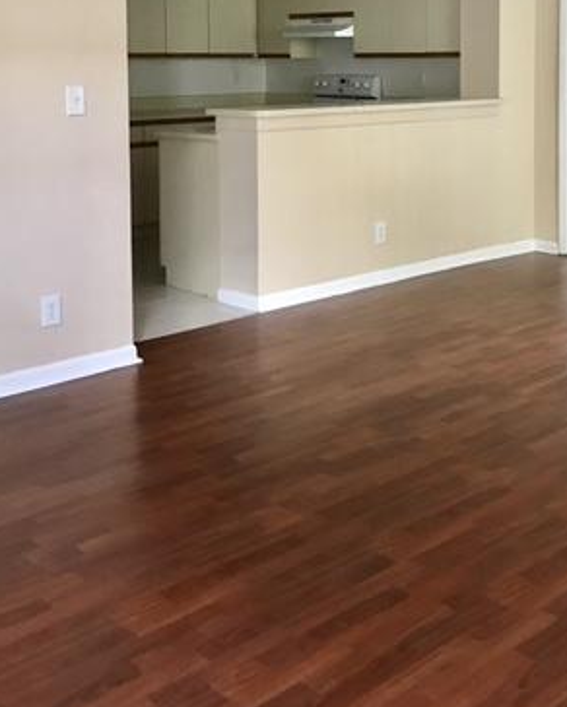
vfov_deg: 36.8
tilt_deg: -1.5
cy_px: 101
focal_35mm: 48
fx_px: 1005
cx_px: 394
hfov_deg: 31.2
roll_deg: -0.2
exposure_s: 1/15
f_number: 1.8
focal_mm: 3.99
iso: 64
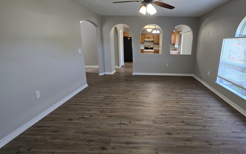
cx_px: 149
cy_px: 72
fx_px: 114
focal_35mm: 17
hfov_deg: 93.0
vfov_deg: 67.9
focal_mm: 2.2
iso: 100
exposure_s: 1/60
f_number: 2.2
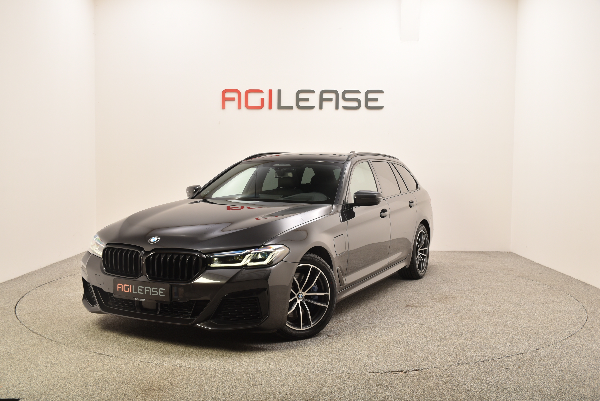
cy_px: 200
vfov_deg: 36.9
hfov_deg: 53.1
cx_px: 300
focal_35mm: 36
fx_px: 600
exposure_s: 1/200
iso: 100
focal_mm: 24
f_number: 7.1
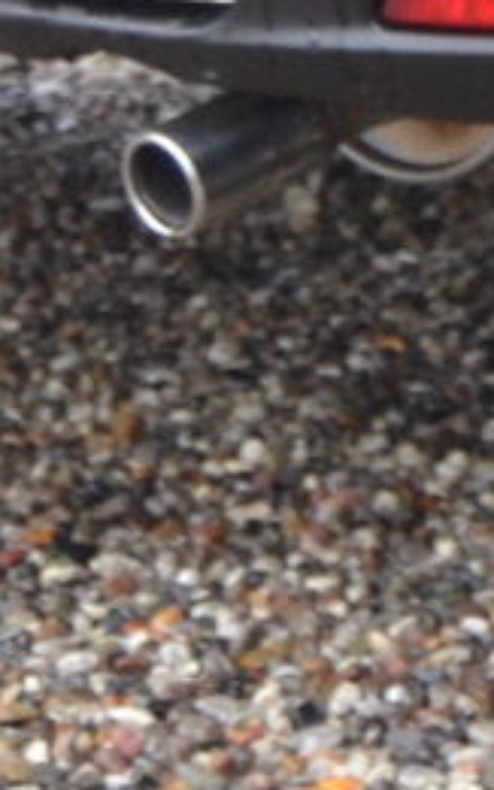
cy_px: -802
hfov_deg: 4.9
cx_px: 1258
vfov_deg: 7.8
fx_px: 5577
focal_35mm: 259
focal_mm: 23
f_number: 4
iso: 400
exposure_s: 1/80
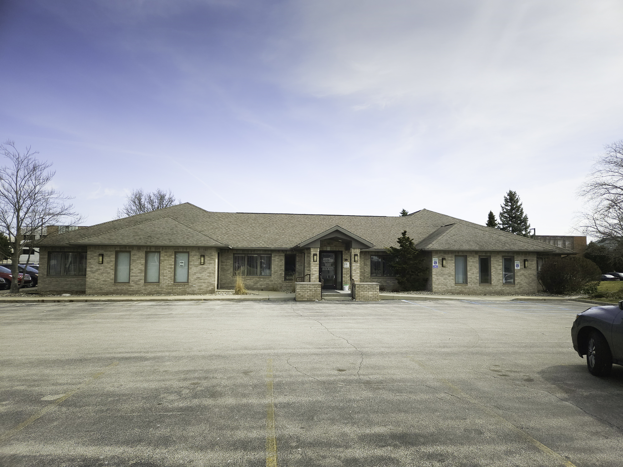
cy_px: 234
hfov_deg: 73.9
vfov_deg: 58.9
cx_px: 312
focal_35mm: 23
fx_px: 414
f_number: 1.8
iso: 50
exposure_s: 1/3200
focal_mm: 5.4
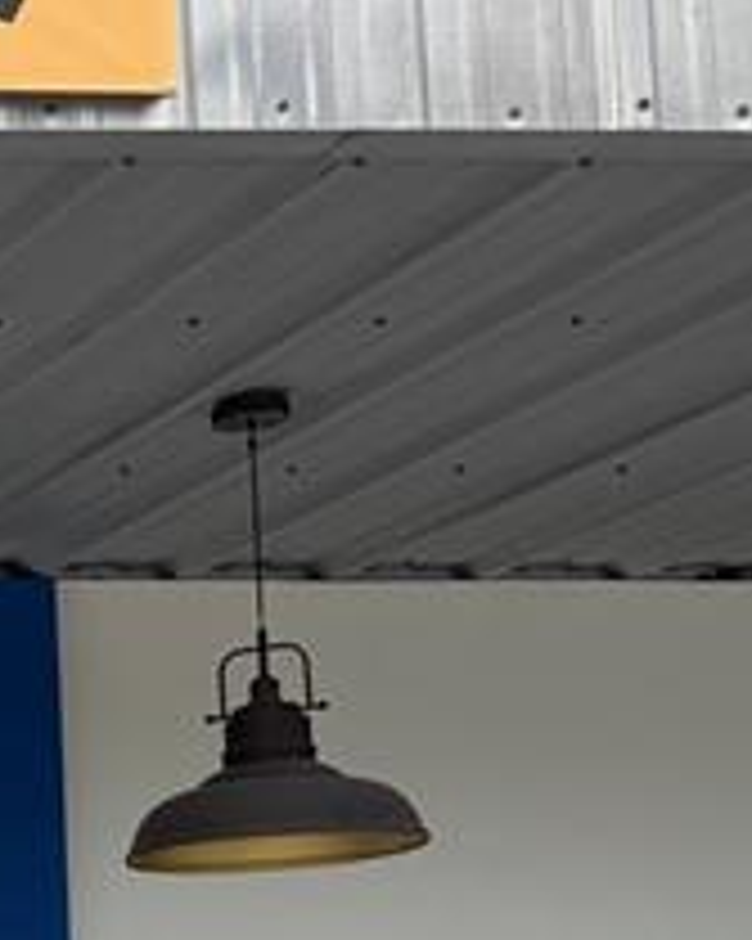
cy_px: 1070
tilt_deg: +4.6
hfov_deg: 10.1
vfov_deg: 16.2
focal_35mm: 115
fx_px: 3202
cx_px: -1481
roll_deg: -0.3
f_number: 1.78
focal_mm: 6.76
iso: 80
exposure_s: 1/1618
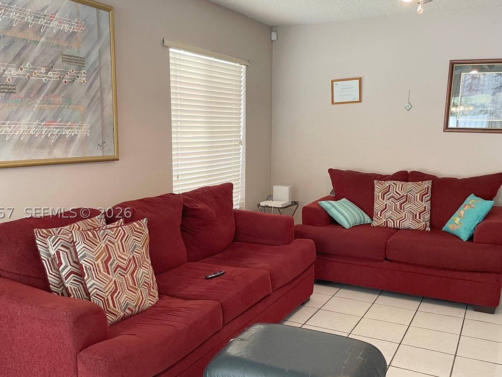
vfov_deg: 41.7
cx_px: 258
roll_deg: -0.1
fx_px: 493
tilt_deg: -9.3
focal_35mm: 34
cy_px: 213
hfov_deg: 54.0
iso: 160
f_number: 1.6
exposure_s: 1/60
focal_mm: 4.2
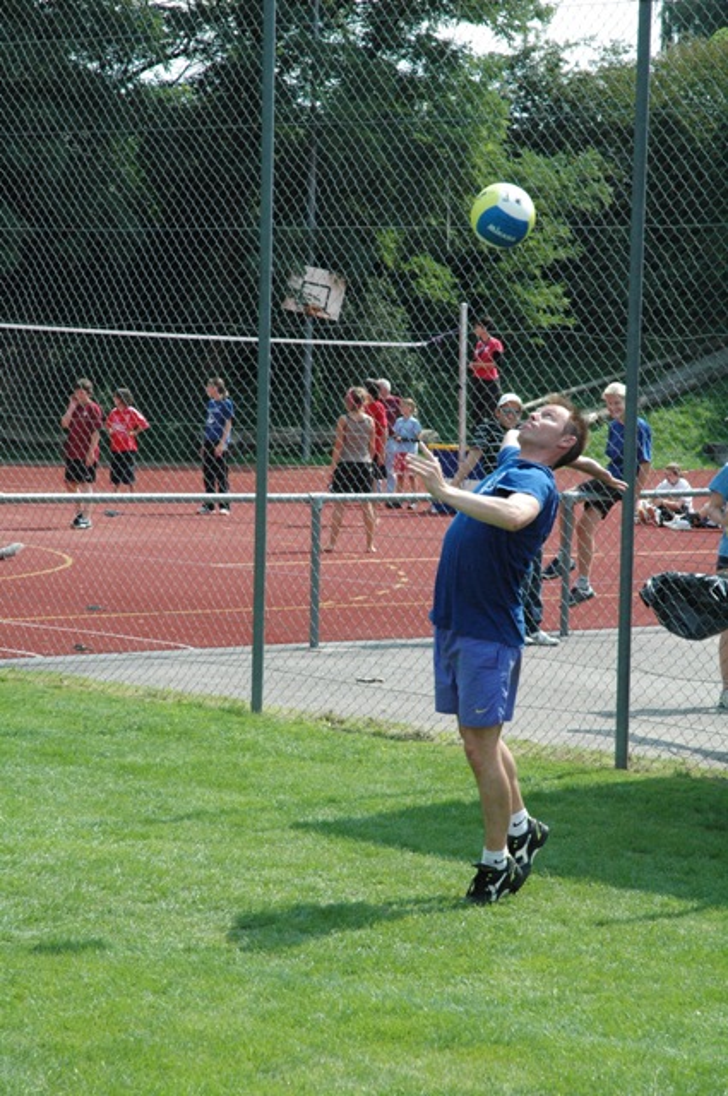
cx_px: 364
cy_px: 548
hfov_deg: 13.0
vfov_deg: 19.5
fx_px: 3193
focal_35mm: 105
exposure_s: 1/640
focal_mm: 70
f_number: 13
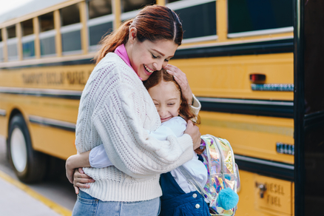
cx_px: 175
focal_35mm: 48
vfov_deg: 28.0
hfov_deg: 41.1
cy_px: 125
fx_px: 432
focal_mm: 35
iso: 50
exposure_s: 1/640
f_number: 1.2
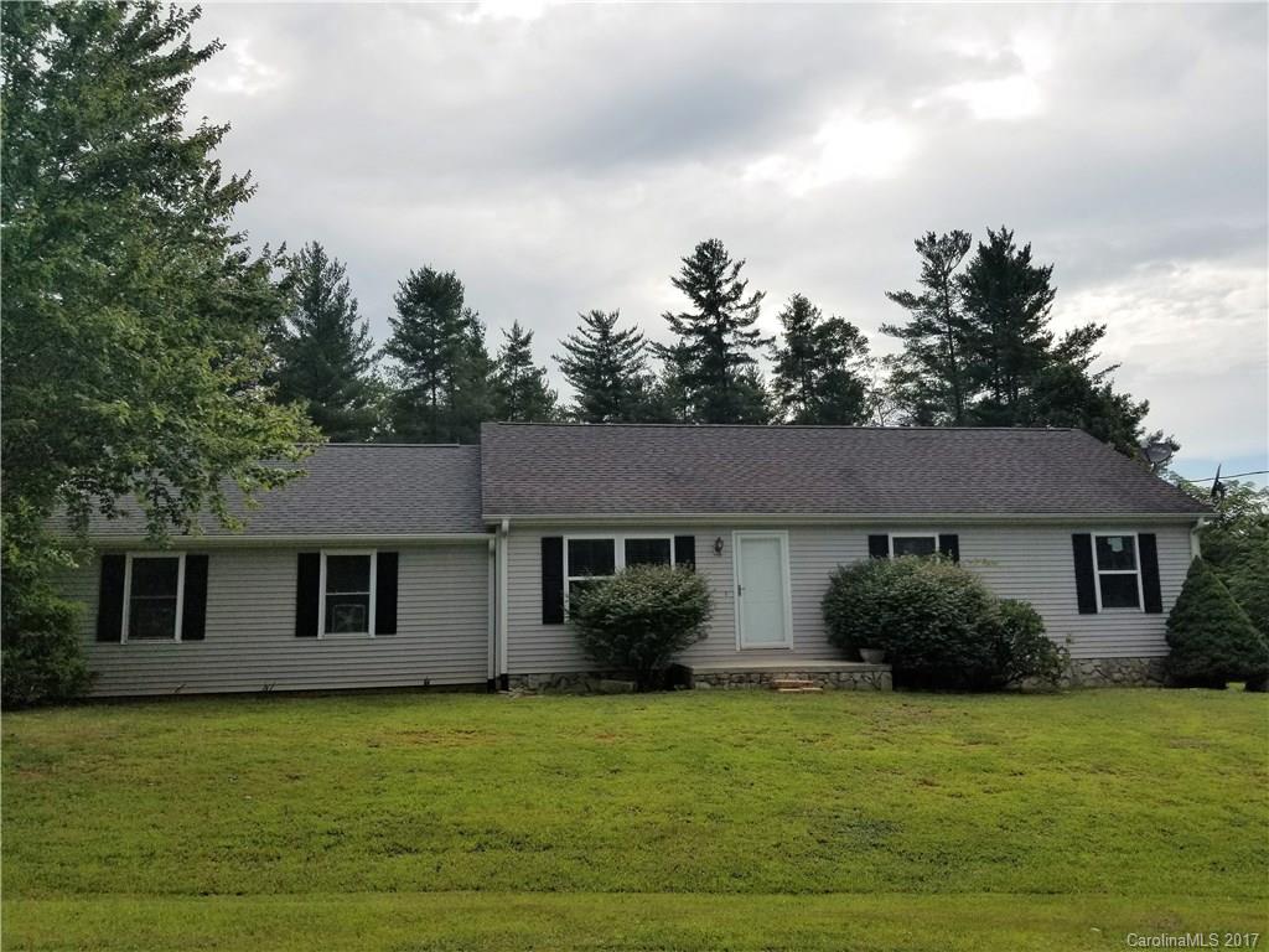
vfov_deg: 53.1
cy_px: 476
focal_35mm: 26
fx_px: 953
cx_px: 634
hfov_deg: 67.3
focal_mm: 4.25
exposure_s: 1/2440
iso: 50
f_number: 1.7
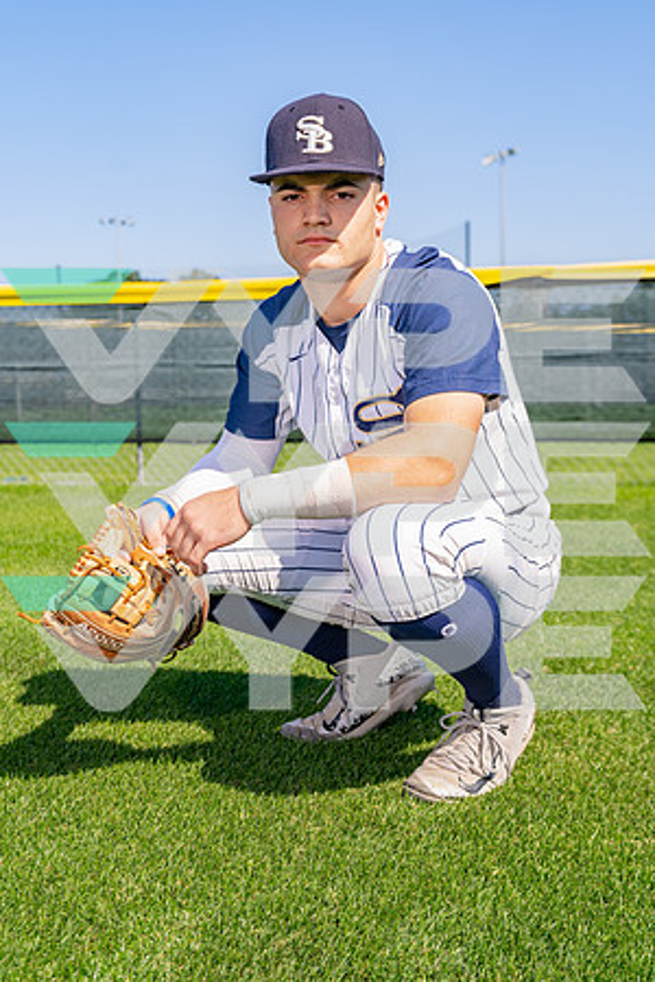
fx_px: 1201
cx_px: 328
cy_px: 491
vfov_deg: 44.5
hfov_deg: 30.5
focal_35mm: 44
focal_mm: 44
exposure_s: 1/500
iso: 100
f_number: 5
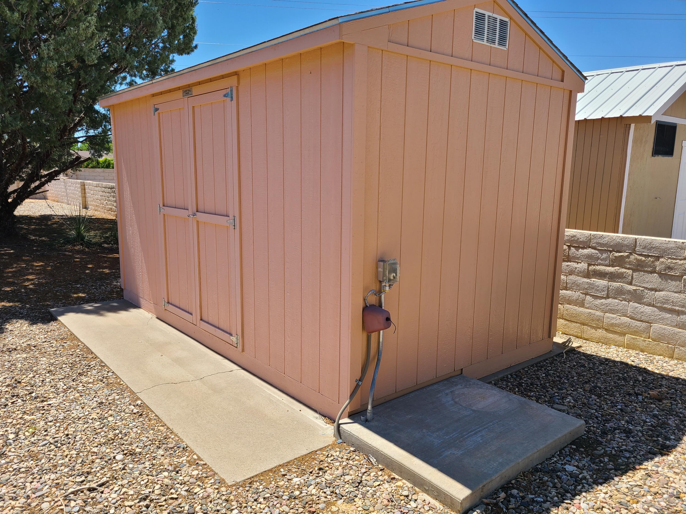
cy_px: 257
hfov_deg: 67.3
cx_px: 343
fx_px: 515
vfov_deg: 53.1
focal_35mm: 26
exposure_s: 1/1384
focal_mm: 5.4
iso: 40
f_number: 1.8
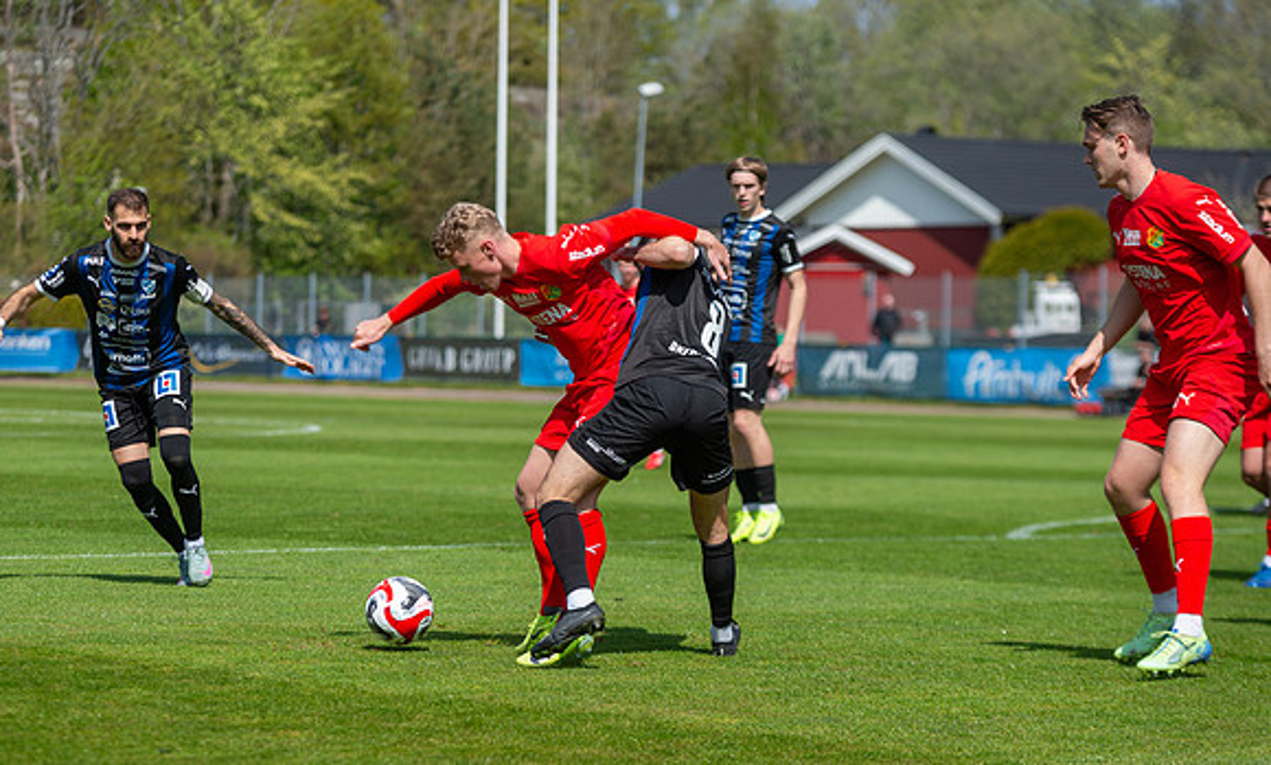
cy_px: 485
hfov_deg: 13.8
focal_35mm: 153
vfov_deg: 8.3
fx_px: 5259
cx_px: 542
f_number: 4
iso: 100
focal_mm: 130
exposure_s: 1/1000
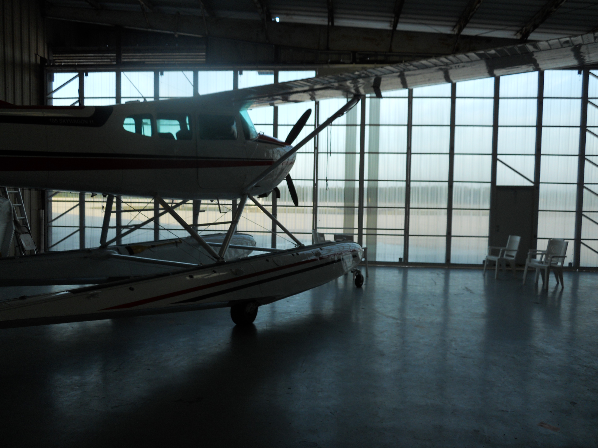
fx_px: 484
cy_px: 224
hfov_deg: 63.4
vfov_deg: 49.7
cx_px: 299
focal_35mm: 28
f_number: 2.7
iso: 80
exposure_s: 1/80
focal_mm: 5
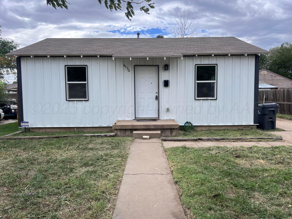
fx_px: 219
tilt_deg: -4.8
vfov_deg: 53.1
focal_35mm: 26
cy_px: 110
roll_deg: +1.3
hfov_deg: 67.3
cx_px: 146
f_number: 1.5
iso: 50
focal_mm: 5.7
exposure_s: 1/1934
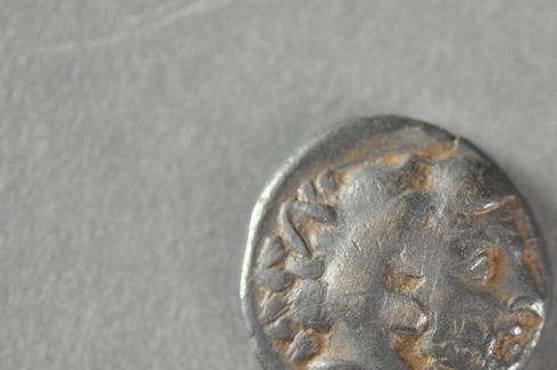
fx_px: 2271
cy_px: 276
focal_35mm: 147
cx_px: 410
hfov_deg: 13.9
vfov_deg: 9.3
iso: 200
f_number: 3.3
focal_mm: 60
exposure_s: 1/25
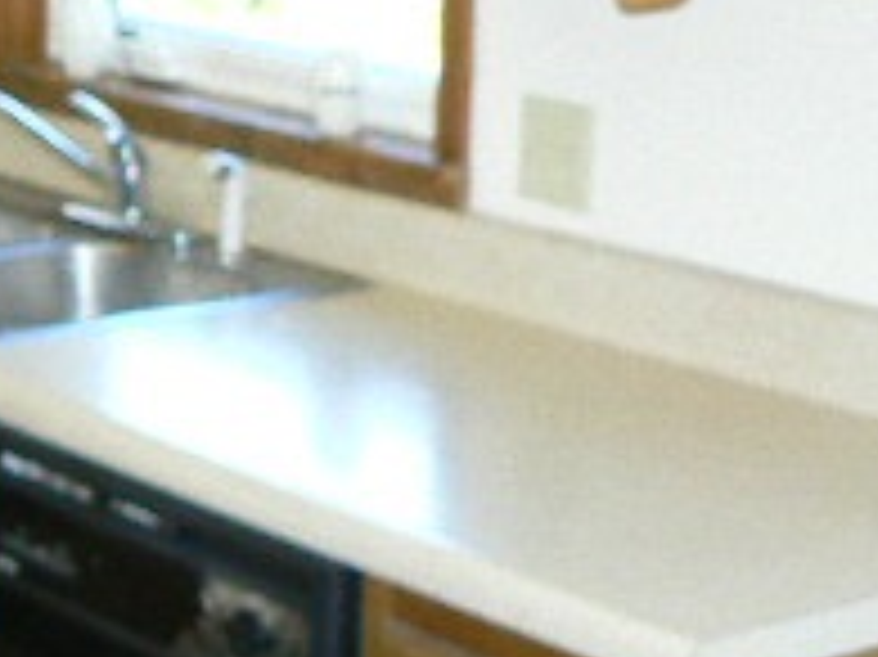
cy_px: 58
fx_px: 2991
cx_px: -203
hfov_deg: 16.0
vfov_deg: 12.4
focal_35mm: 118
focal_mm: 6
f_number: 2.8
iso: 160
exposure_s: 1/30
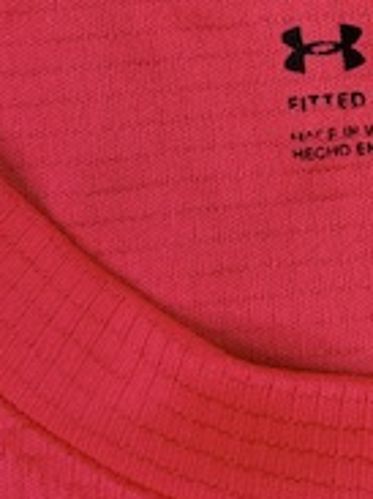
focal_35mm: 168
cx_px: 613
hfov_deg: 8.6
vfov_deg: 11.5
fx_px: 2417
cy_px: -95
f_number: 1.78
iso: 64
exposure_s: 1/327
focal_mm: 6.76
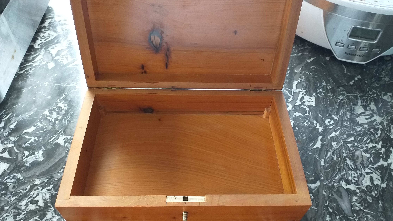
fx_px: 313
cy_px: 93
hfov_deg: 64.3
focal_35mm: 30
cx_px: 197
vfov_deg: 38.8
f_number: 1.9
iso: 200
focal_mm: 3.6
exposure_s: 1/25
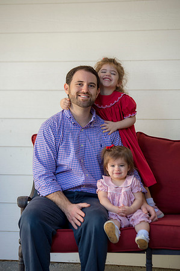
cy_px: 136
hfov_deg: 10.1
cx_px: 90
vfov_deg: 15.2
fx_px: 1015
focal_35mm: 135
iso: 320
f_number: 4
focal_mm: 135
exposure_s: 1/200
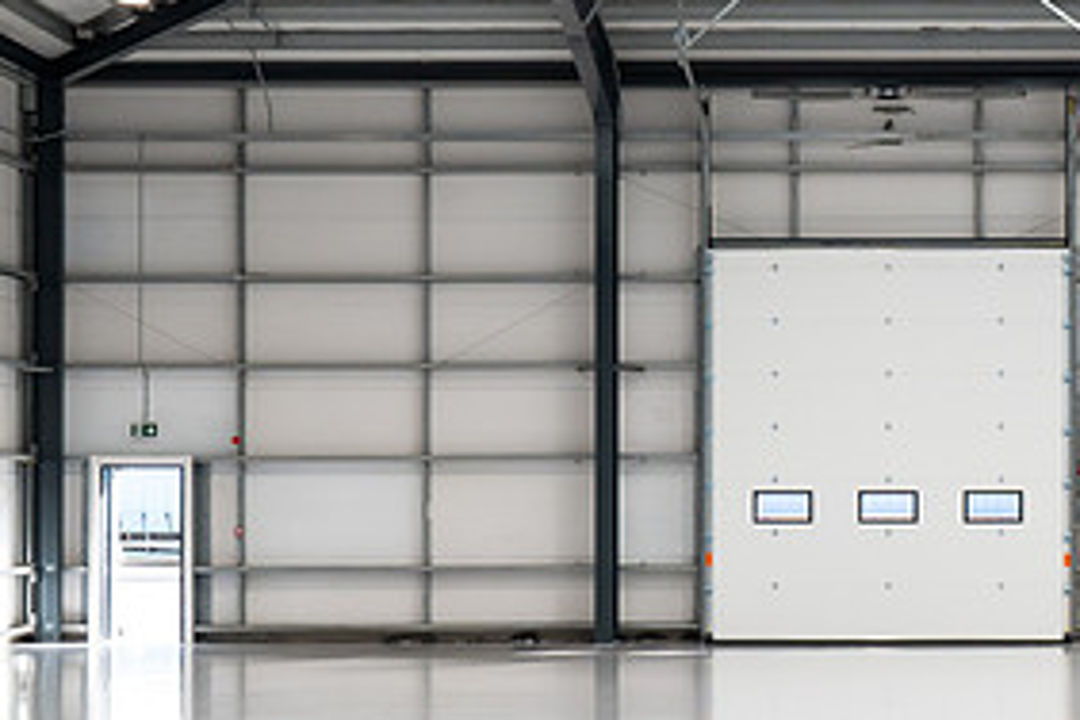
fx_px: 2100
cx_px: 766
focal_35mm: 70
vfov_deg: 19.5
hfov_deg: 28.5
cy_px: 335
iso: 640
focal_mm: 34
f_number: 4
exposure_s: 1/80
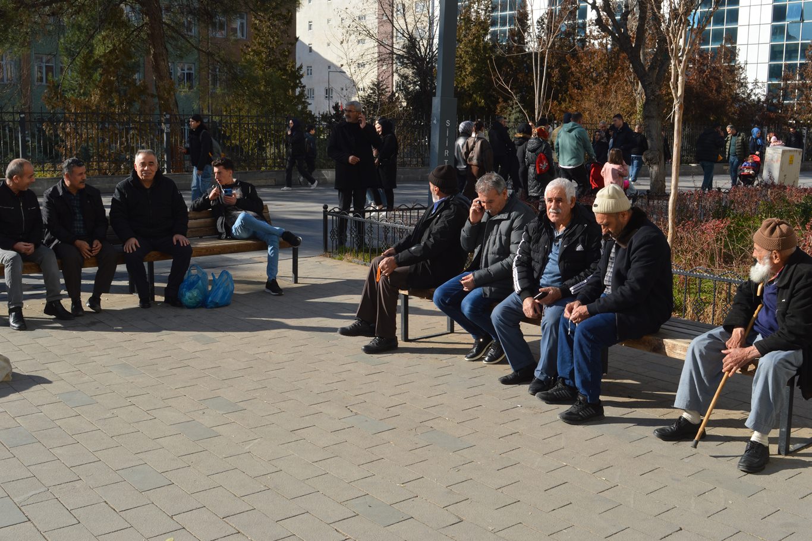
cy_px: 270
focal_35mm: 39
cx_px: 406
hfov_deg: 49.6
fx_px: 879
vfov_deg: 34.2
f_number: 9
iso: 100
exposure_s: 1/200
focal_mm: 26
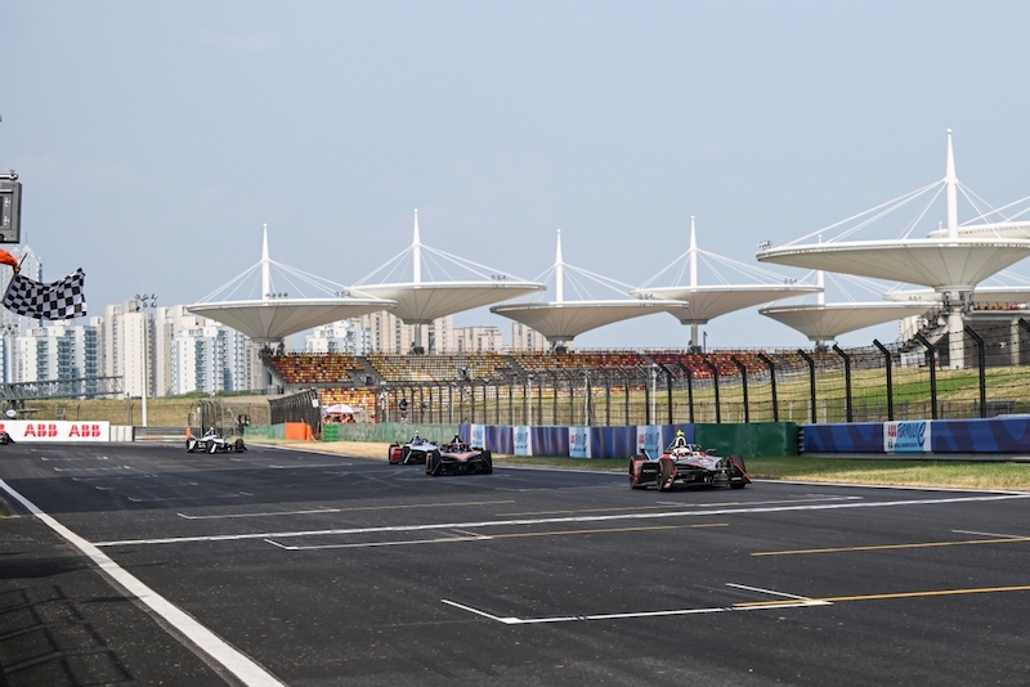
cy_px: 344
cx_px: 515
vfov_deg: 16.5
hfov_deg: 24.5
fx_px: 2375
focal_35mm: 83
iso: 200
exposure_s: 1/3200
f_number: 4
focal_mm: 83
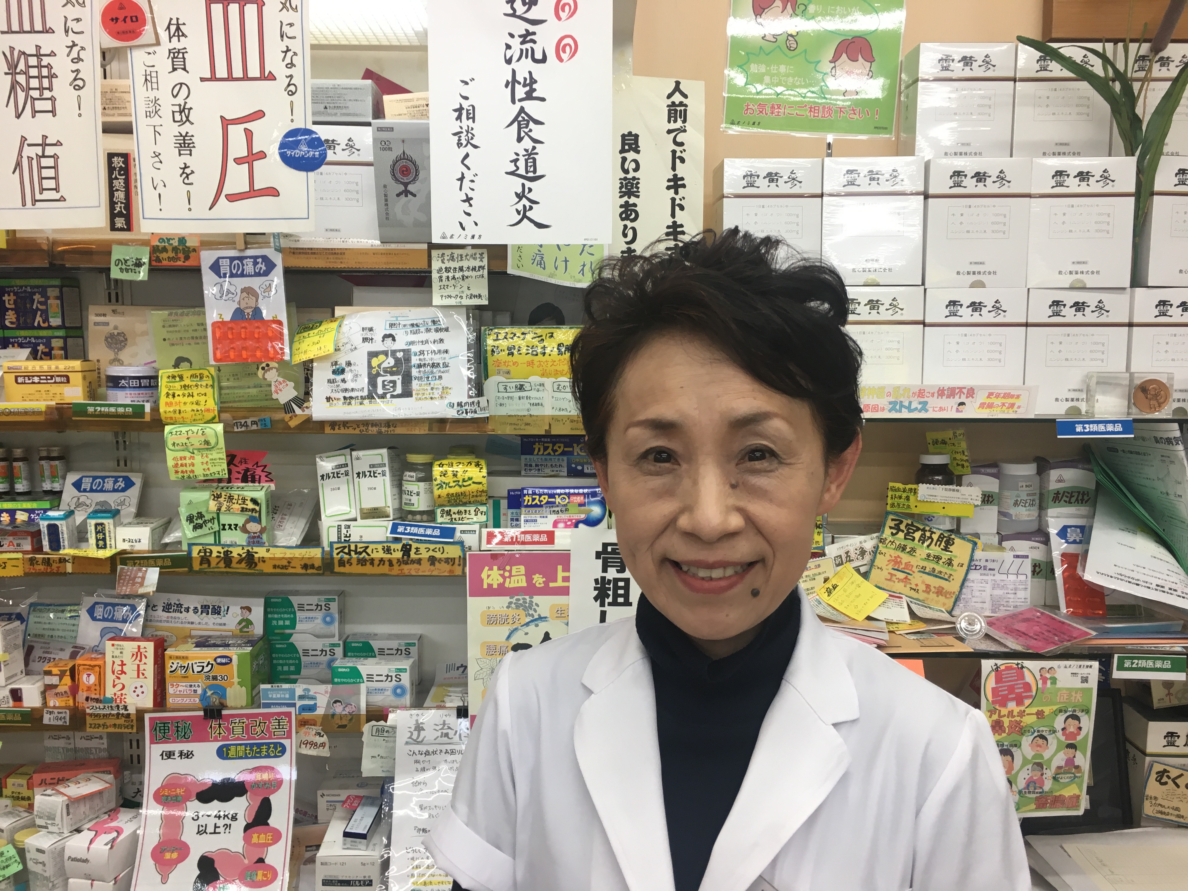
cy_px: 446
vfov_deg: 48.2
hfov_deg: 61.7
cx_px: 594
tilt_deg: -6.7
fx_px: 995
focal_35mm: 29
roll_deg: -0.4
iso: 32
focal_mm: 4.15
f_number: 2.2
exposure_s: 1/33
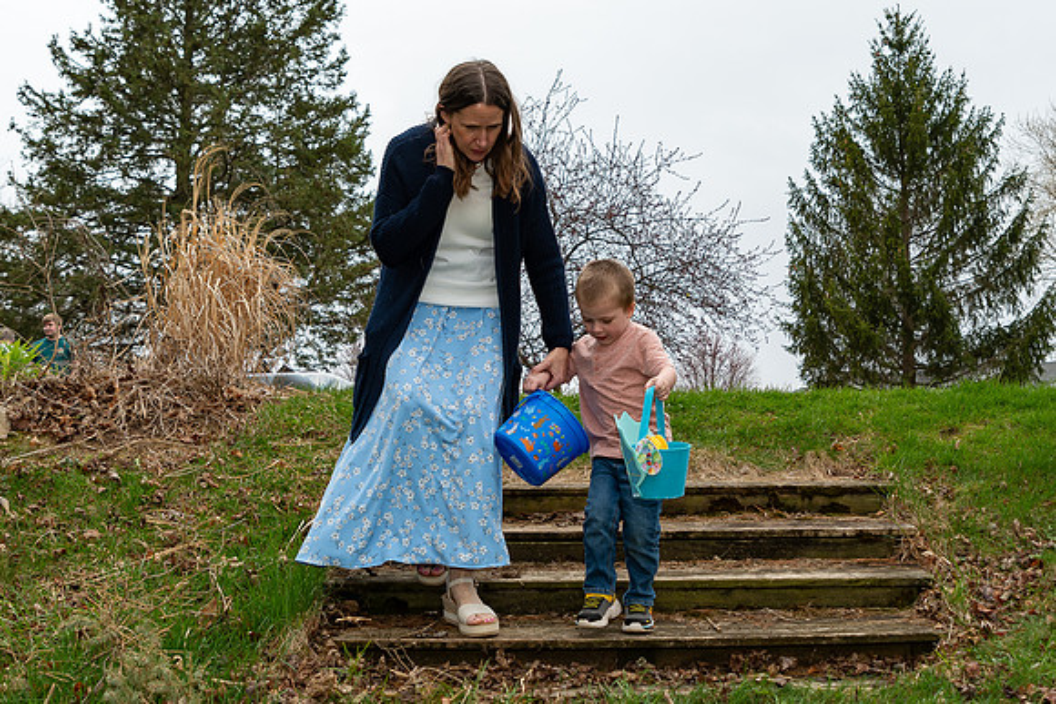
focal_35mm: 46
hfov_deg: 42.6
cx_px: 587
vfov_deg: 29.2
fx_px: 1353
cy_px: 364
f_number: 4
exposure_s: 1/200
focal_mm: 24
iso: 125
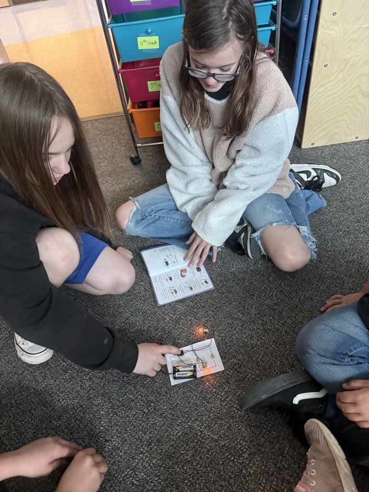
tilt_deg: -45.7
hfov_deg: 56.8
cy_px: 246
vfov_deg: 71.6
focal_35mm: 24
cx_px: 184
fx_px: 341
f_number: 1.78
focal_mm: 6.76
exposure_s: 1/60
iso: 500
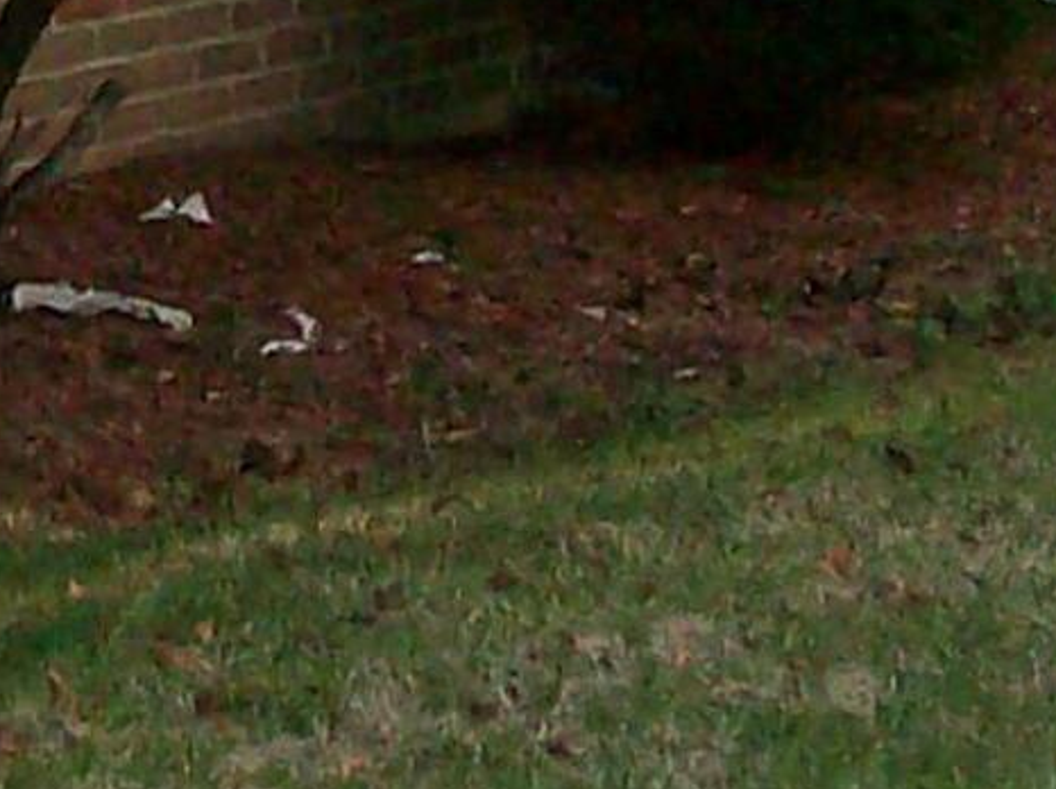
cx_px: -82
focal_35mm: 232
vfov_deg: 6.3
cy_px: -171
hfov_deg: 8.5
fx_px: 7067
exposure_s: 1/64
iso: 140
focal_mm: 6
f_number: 2.7
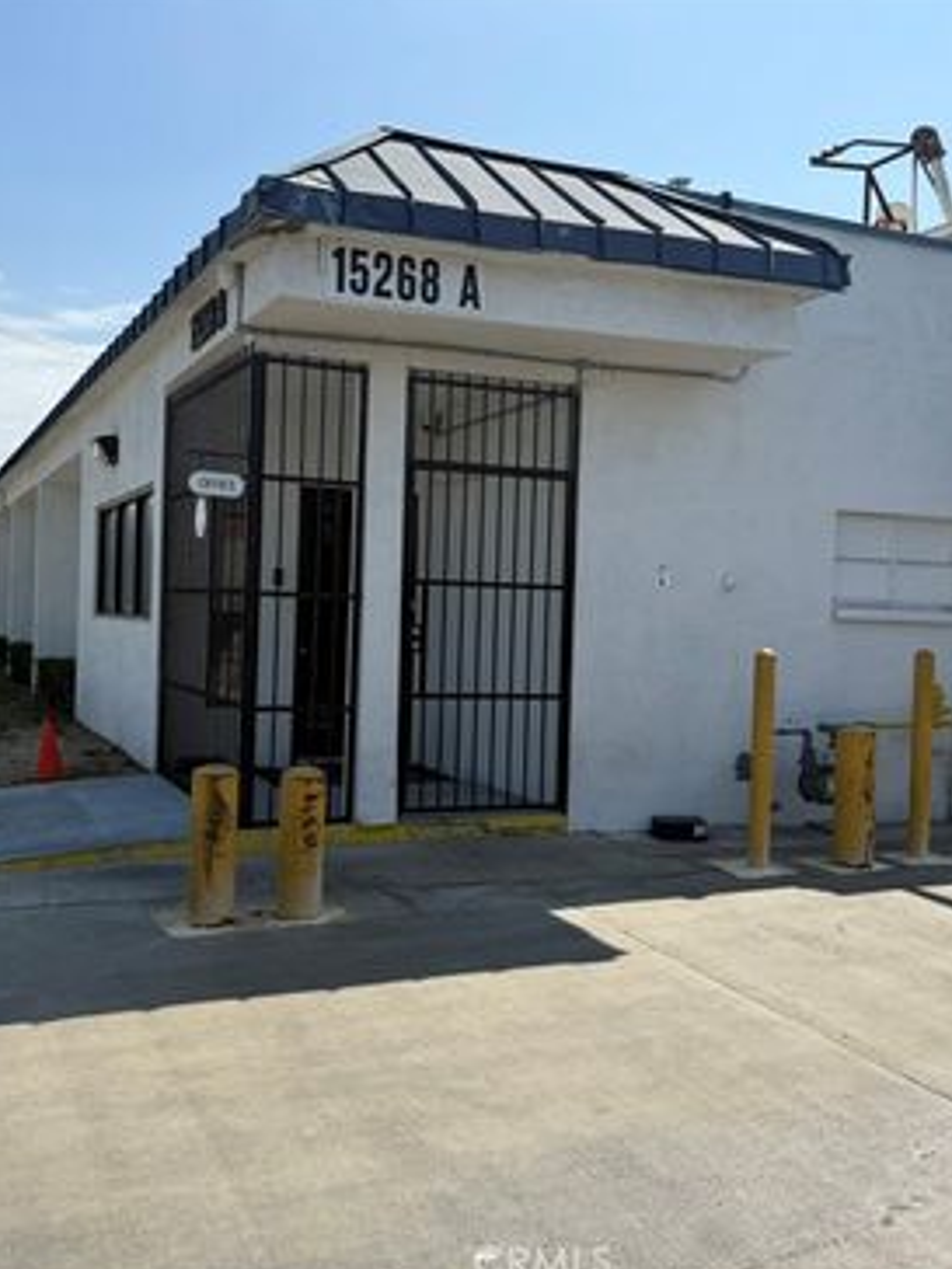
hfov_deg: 42.8
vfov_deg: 55.4
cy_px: 633
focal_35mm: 33
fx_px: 1210
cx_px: 408
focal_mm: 6.76
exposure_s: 1/5319
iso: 80
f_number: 1.78
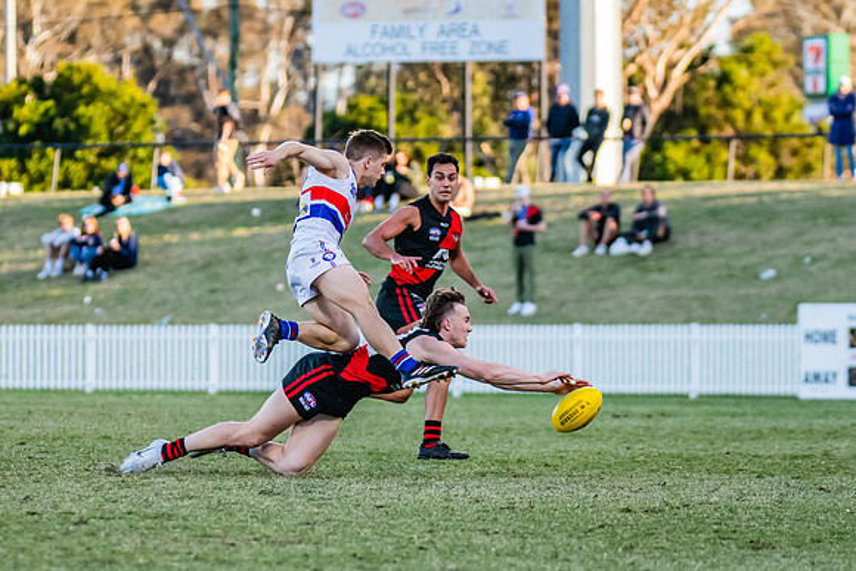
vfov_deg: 3.8
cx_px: 338
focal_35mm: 360
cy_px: 376
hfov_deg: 5.7
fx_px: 8561
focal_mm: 195
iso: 1250
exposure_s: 1/1600
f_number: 4
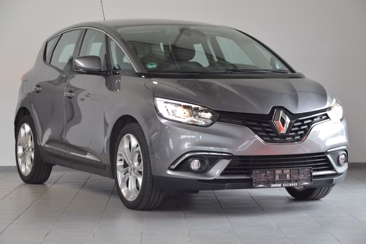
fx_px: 1067
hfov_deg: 19.5
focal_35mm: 105
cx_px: 183
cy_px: 122
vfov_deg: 13.0
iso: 1100
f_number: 5.3
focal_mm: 70
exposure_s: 1/60
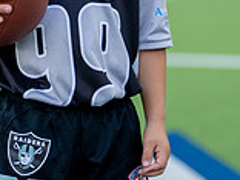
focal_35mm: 205
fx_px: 1421
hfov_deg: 9.6
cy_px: -28
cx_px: 63
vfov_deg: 7.2
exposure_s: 1/1600
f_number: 1.2
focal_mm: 50
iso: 100
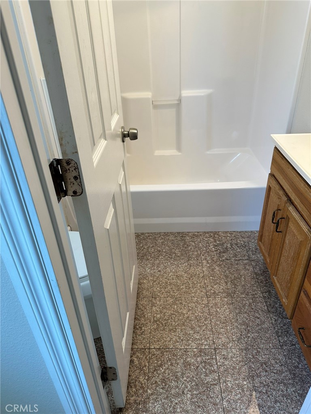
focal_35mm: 24
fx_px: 287
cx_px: 156
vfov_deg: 71.6
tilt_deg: -31.0
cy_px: 207
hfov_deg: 56.8
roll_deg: +2.6
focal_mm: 6.86
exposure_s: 1/120
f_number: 1.78
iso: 125
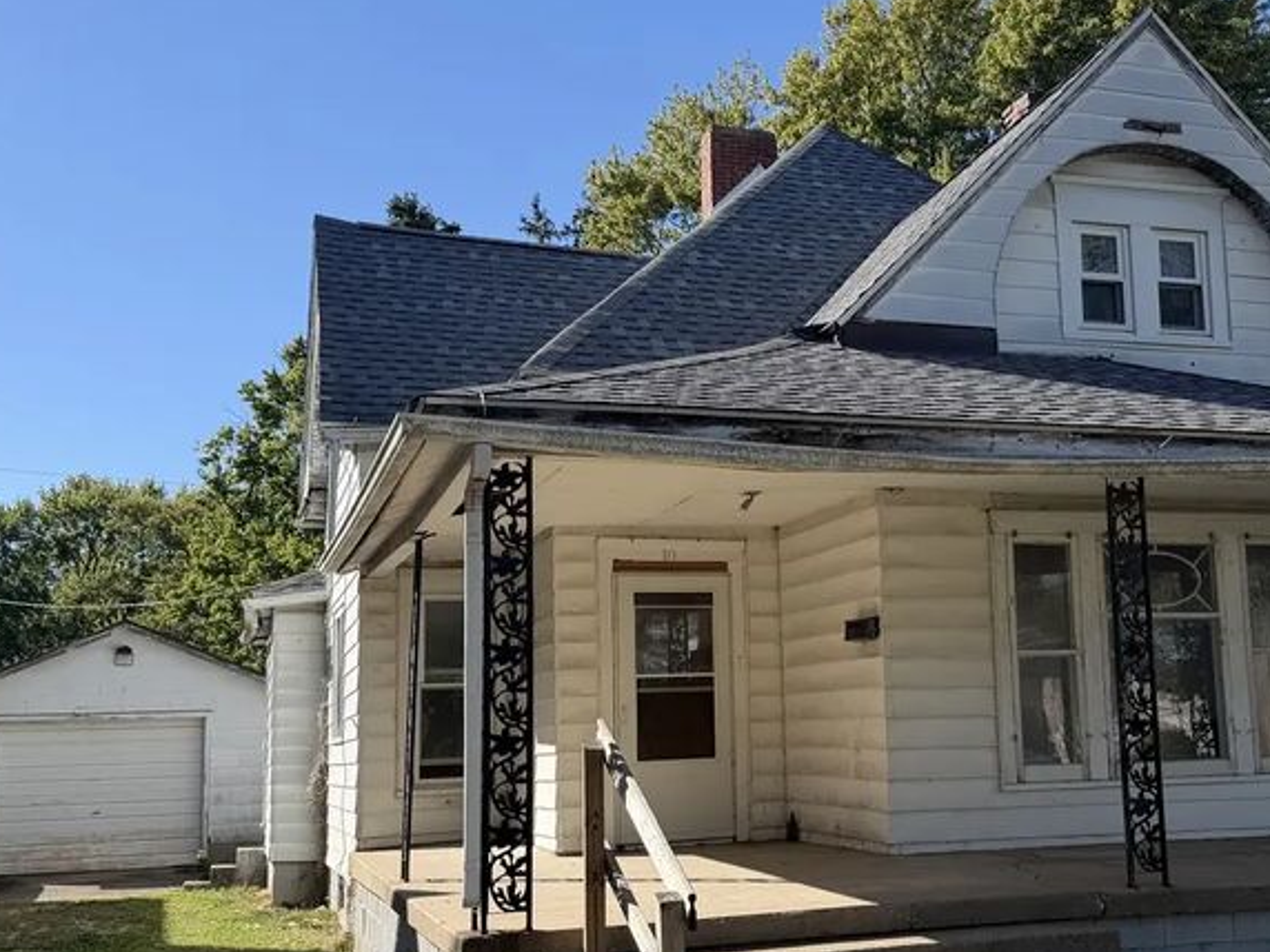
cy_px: 521
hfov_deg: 43.4
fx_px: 1578
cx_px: 822
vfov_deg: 33.6
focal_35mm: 43
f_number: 1.78
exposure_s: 1/3021
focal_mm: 6.76
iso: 80
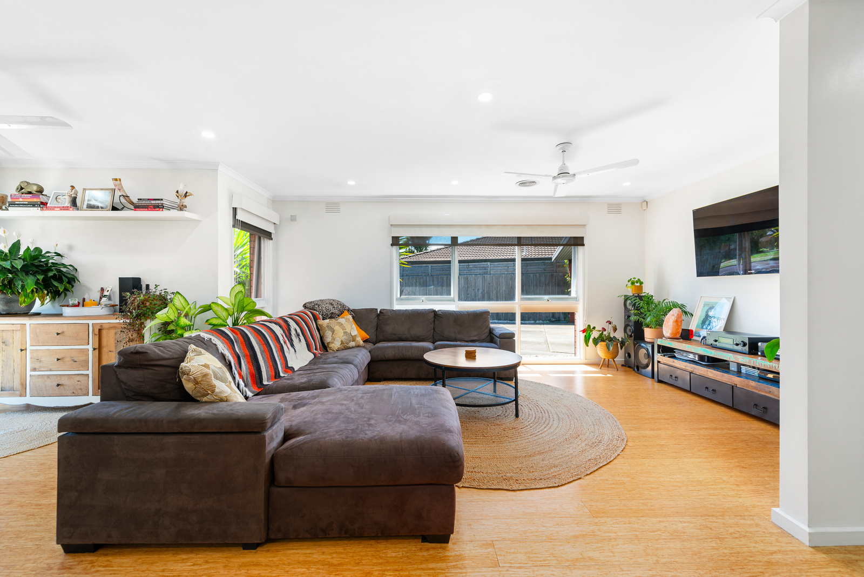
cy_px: 288
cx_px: 432
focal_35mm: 14
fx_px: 336
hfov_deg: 104.2
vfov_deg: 81.3
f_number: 8
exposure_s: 1/6
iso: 125
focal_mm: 14
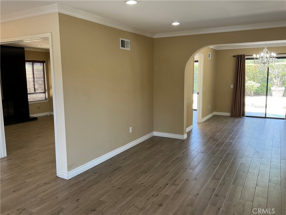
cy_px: 108
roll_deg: +0.9
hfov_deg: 61.7
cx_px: 143
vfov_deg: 48.2
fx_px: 240
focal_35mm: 29
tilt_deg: -9.0
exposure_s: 1/60
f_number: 1.8
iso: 40
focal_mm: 3
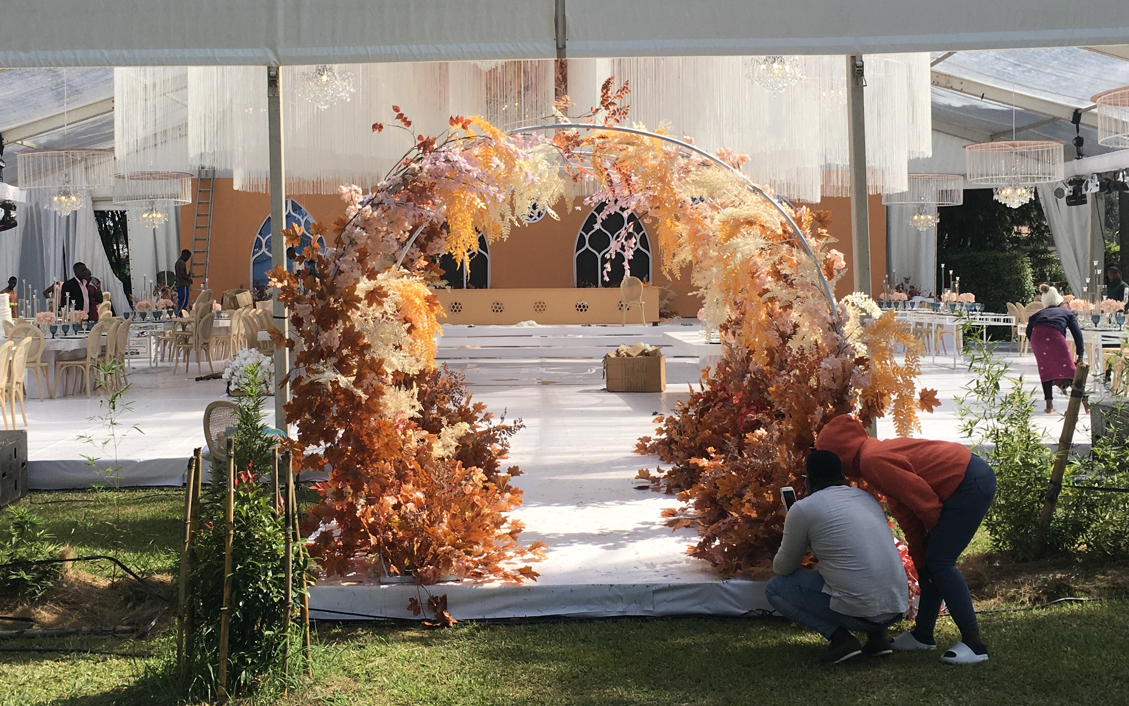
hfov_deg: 43.5
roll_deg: +0.8
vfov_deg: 27.9
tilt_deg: +0.9
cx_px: 520
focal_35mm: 46
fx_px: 1415
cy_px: 261
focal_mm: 4.15
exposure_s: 1/1261
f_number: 2.2
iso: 25
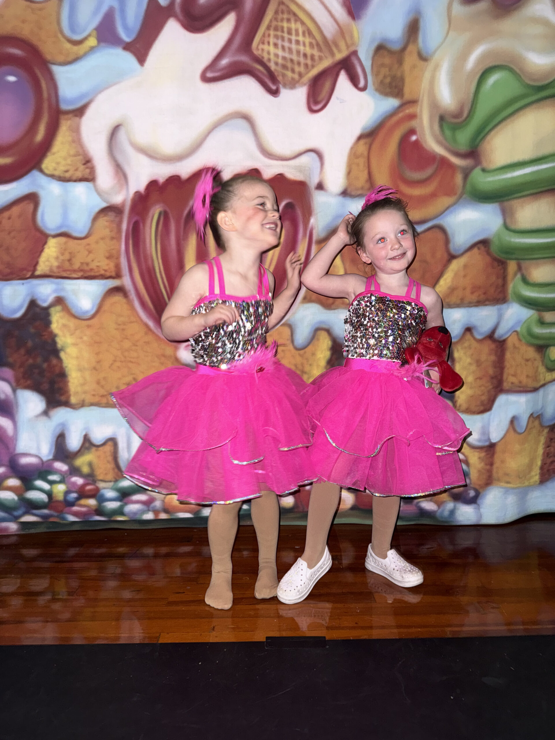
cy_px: 370
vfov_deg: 71.6
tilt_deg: -3.1
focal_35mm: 24
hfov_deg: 56.8
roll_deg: +1.6
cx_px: 278
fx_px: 513
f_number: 1.78
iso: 80
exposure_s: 1/4
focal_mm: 6.76
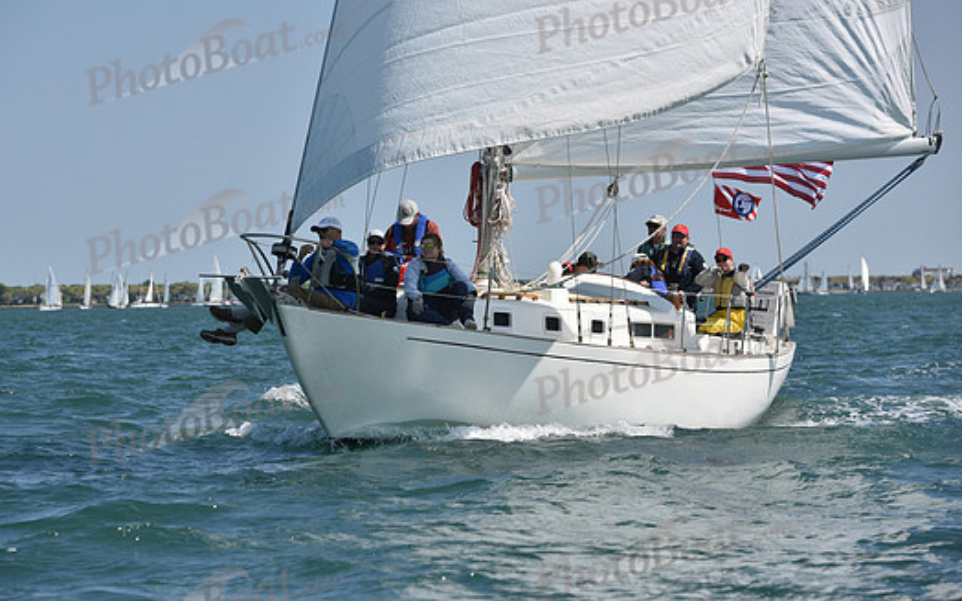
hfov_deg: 13.3
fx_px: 4141
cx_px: 441
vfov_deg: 8.3
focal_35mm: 158
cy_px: 297
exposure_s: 1/800
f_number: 6.3
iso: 320
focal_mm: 140
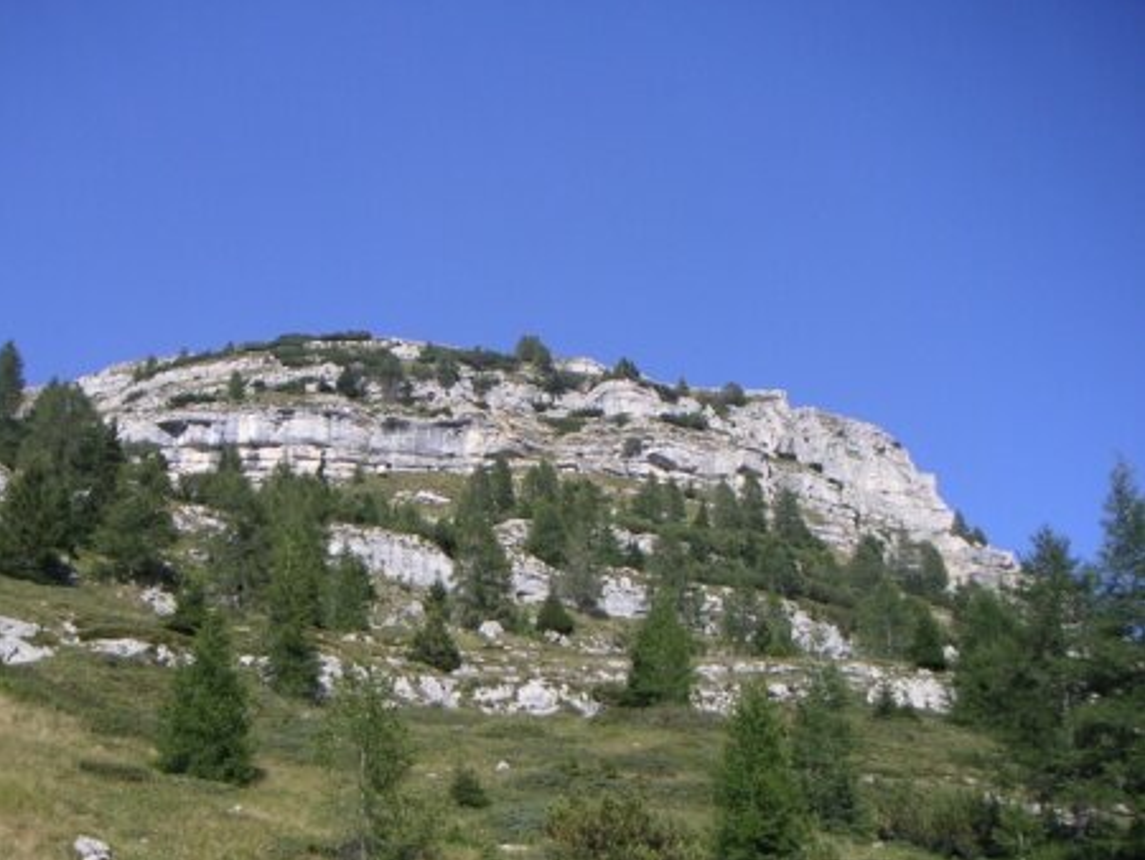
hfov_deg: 41.9
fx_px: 1489
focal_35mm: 45
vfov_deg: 32.2
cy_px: 483
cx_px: 469
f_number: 2.8
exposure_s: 1/750
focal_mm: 6
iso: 50
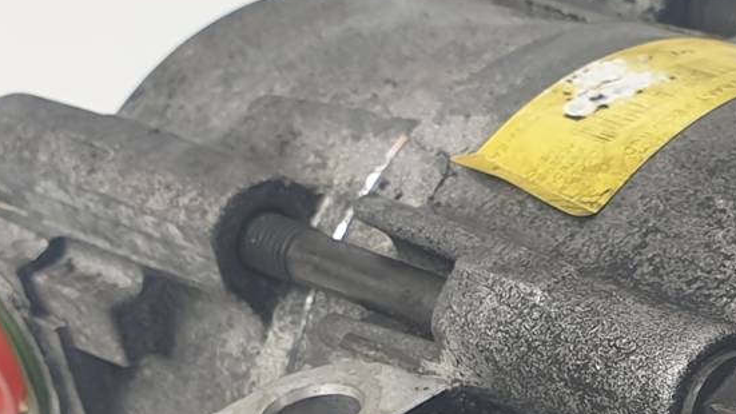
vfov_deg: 15.5
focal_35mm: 74
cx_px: 819
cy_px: 553
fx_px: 1444
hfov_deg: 26.3
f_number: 2.4
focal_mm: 4.3
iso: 50
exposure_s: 1/100
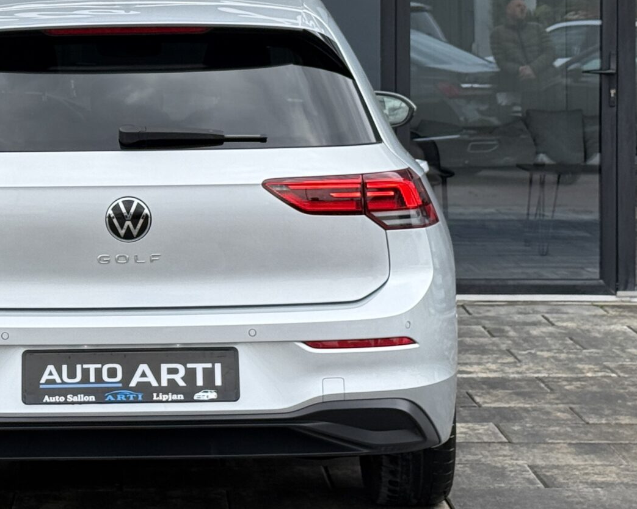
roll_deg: +0.0
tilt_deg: -1.2
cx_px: 126
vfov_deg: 13.3
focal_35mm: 115
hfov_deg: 16.6
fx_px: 2168
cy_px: 94
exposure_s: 1/1307
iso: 100
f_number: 1.78
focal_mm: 6.76
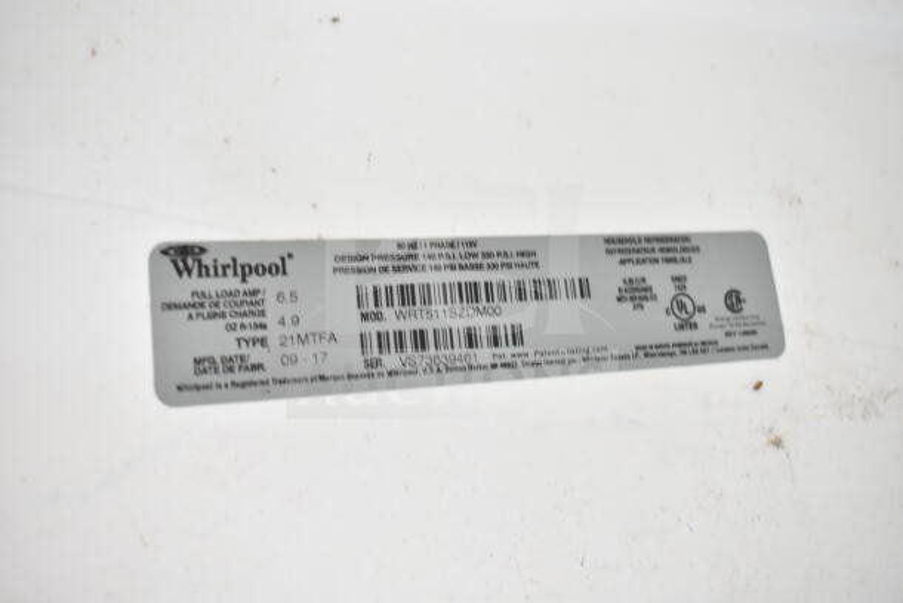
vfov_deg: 35.5
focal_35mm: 38
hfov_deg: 51.3
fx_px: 941
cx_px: 452
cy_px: 302
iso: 1600
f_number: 5
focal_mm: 25
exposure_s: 1/100
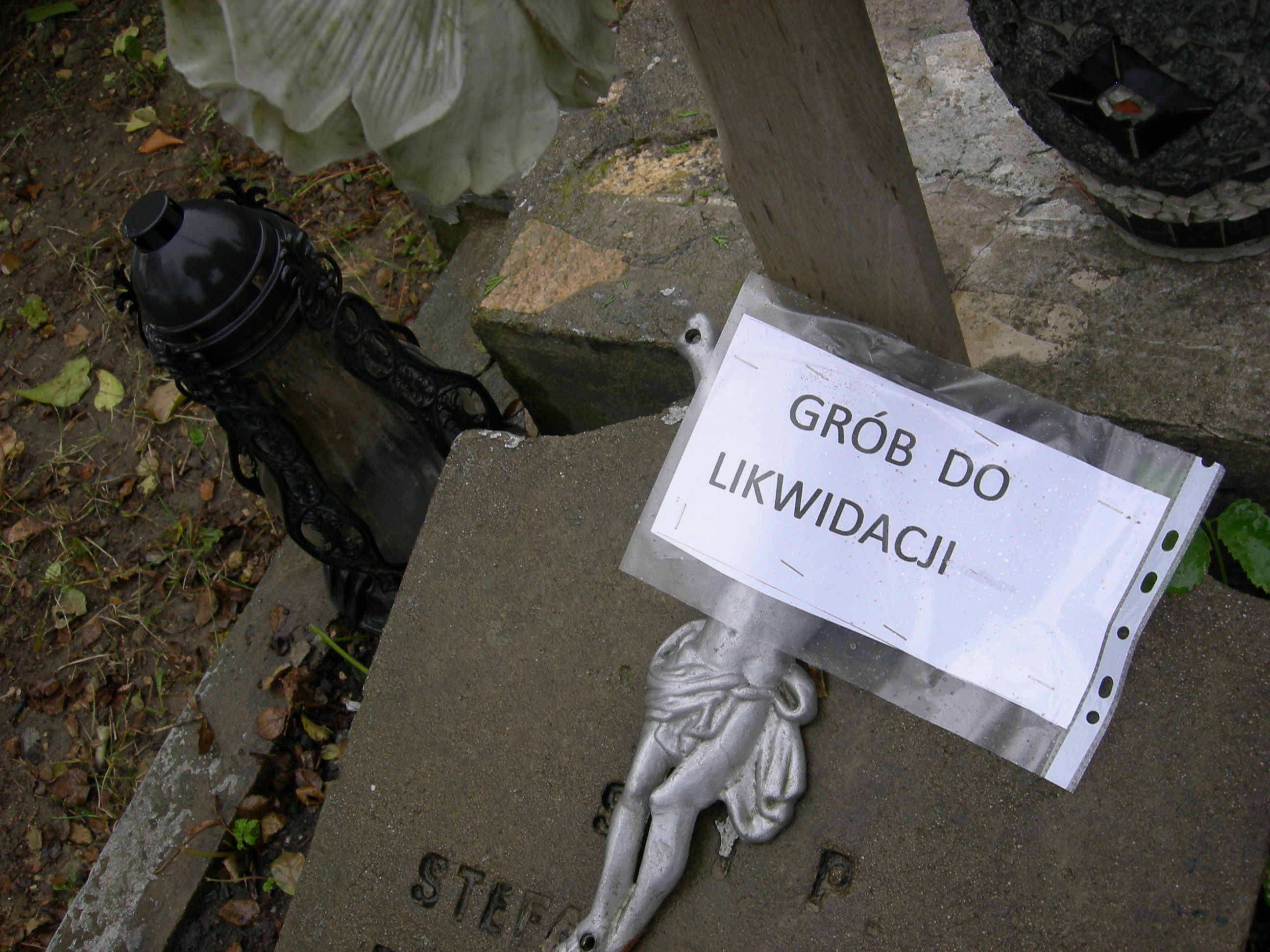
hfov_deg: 51.4
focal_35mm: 36
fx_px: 1321
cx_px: 635
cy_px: 476
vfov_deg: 39.7
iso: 64
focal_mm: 7.5
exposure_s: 1/87.8
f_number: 3.8
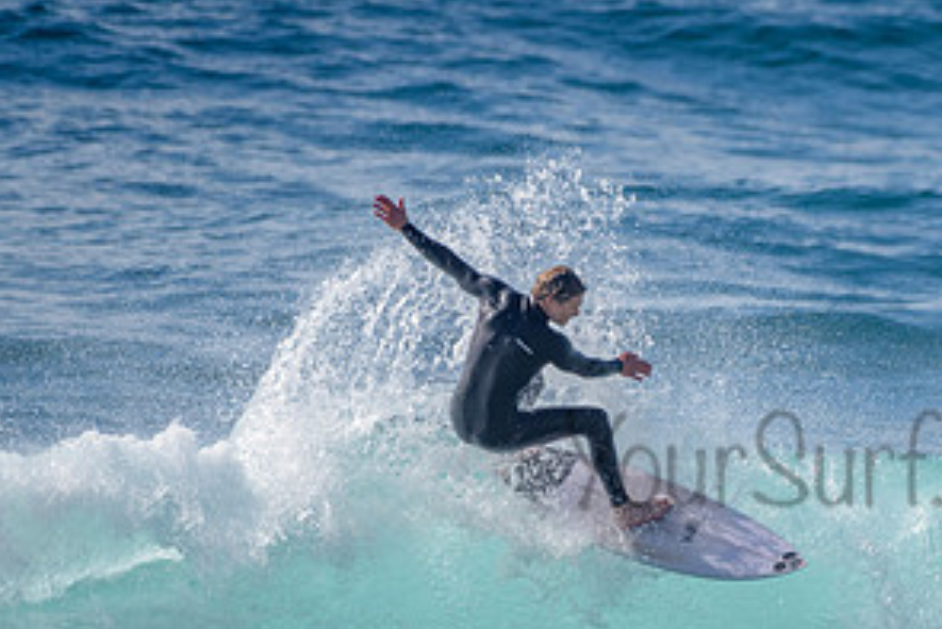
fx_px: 31571
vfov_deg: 1.1
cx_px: 685
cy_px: 389
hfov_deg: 1.7
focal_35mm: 1206
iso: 125
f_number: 5.6
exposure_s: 1/2000
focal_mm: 500
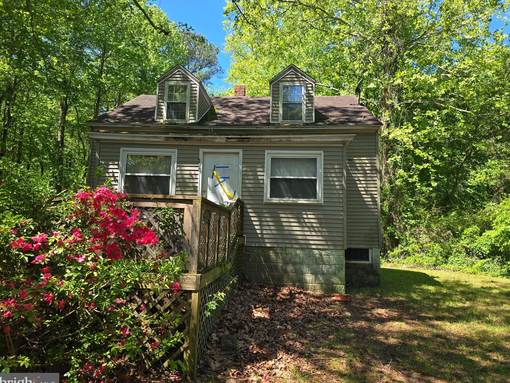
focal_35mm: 24
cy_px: 194
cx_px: 260
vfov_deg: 56.8
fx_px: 354
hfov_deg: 71.6
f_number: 1.7
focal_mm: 6.3
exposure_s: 1/195
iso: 12
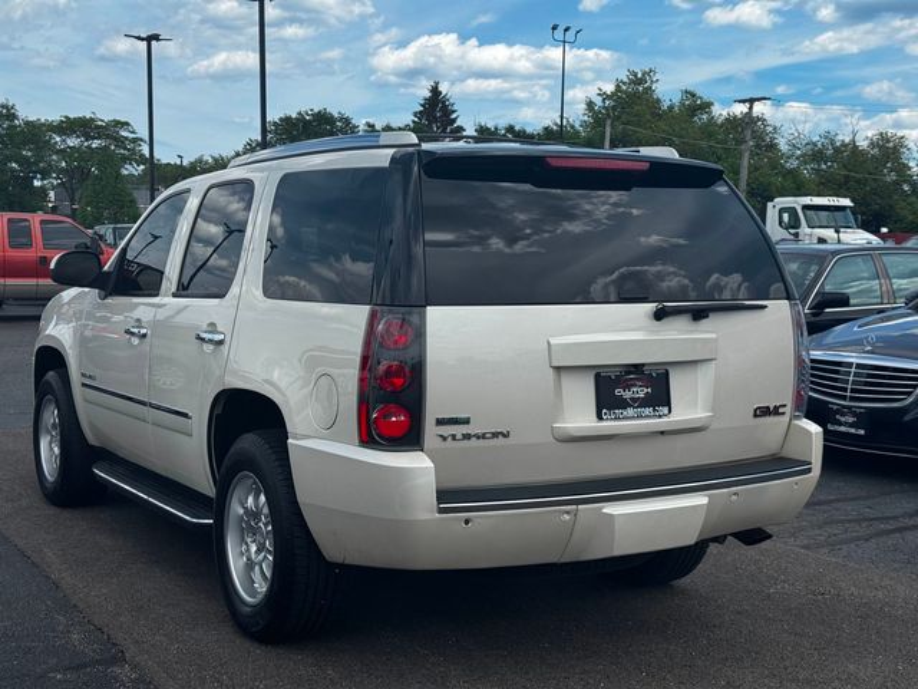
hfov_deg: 39.7
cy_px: 344
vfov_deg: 30.3
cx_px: 459
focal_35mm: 48
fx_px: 1273
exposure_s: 1/4608
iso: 64
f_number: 1.78
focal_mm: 6.76
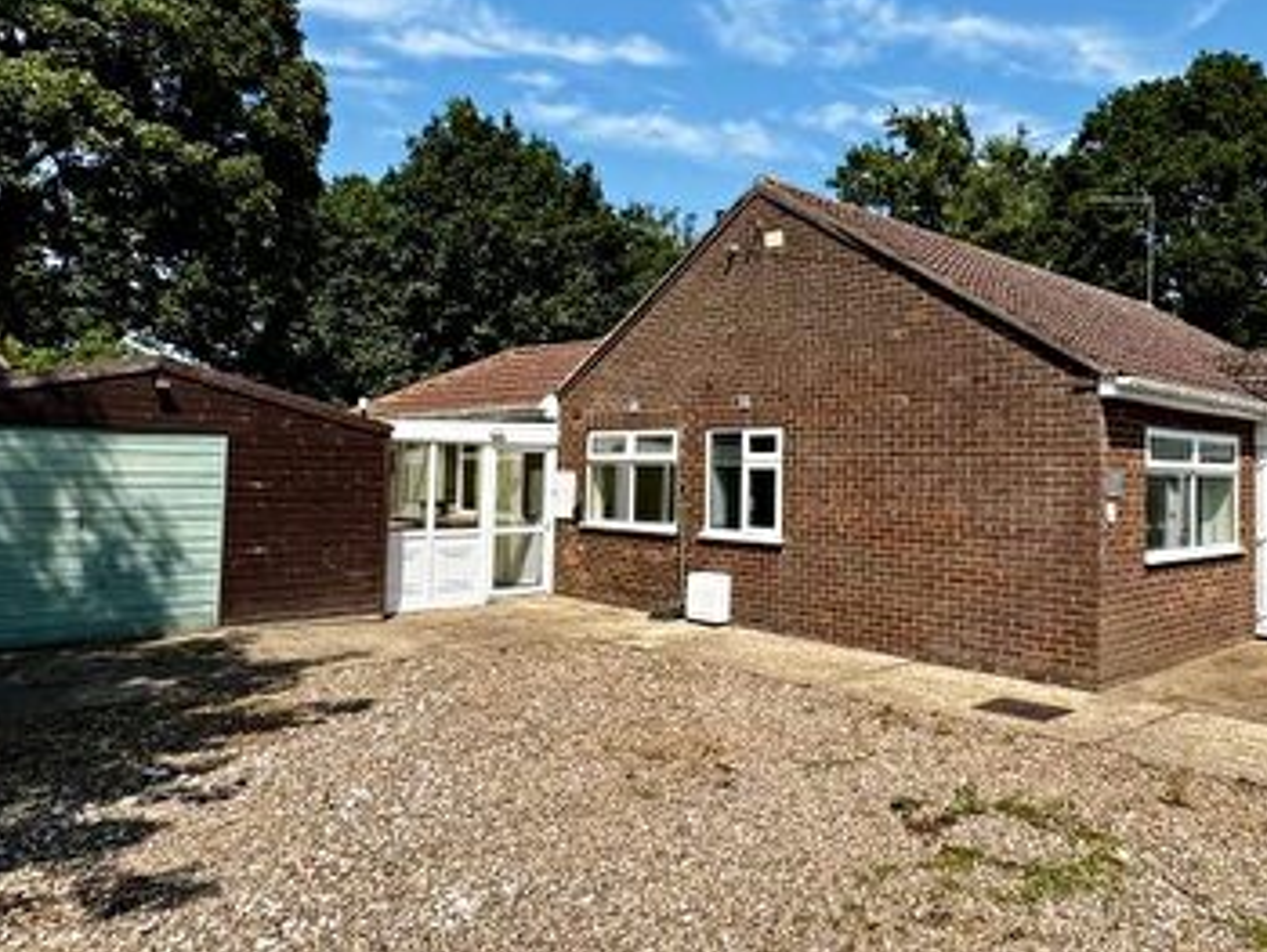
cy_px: 418
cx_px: 829
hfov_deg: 62.1
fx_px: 1026
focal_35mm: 28
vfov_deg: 49.7
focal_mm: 2.22
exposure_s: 1/2083
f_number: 2.2
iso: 40
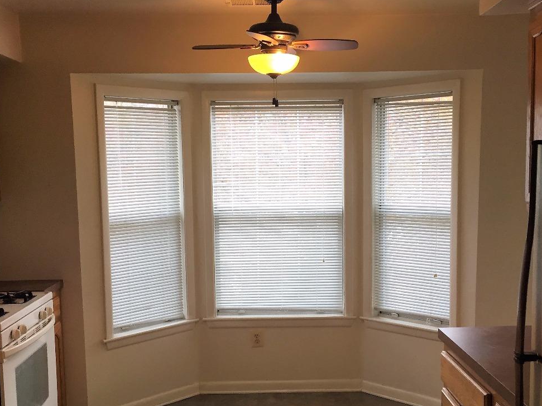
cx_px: 270
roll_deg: +1.1
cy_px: 254
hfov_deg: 43.9
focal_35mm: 43
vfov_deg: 33.4
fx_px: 673
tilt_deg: -7.1
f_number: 2.2
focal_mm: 4.15
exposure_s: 1/40
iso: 32
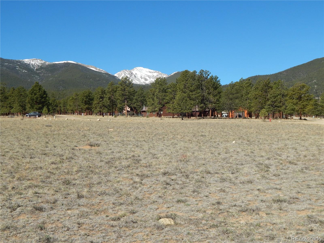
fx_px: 402
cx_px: 162
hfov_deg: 43.9
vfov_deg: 33.6
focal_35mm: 43
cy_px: 122
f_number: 7.1
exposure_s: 1/400
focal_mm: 7.7
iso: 125
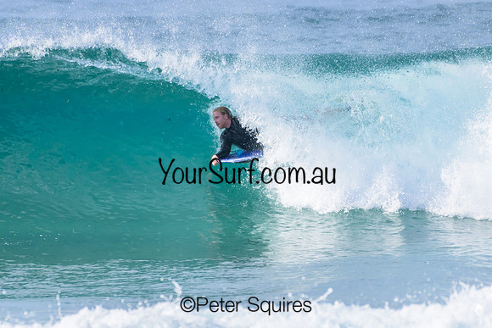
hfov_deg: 2.1
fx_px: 13669
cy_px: 164
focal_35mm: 1000
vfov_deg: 1.4
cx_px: 246
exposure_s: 1/2000
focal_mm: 1000
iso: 1400
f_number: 11
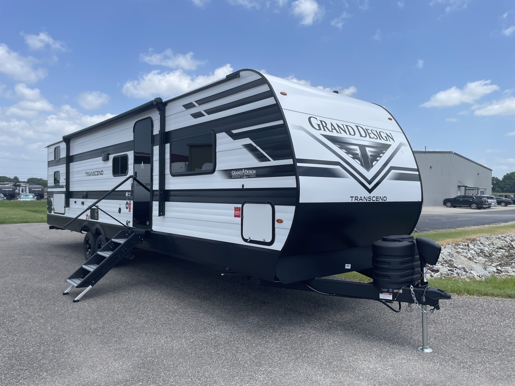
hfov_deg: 67.3
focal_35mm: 26
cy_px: 193
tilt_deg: +3.1
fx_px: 387
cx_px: 258
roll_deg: -1.0
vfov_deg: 53.1
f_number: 1.6
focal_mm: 4.2
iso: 32
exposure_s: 1/3040
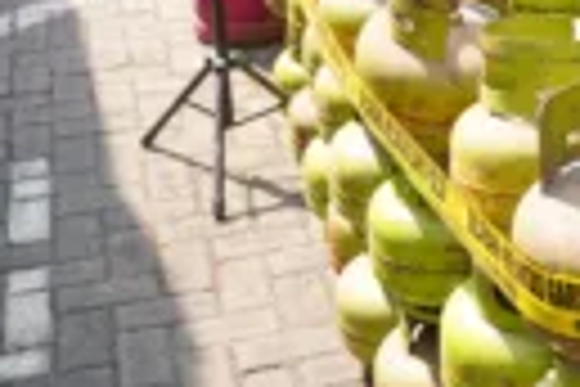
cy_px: -86
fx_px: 1418
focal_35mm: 88
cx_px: 688
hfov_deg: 21.5
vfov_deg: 15.0
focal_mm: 18
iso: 100
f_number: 2.8
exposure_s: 1/400
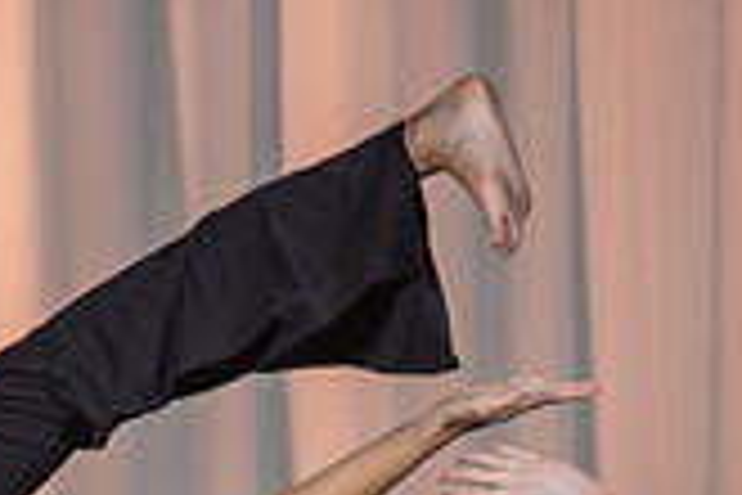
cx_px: 599
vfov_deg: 2.2
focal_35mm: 617
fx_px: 12716
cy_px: 1276
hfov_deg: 3.3
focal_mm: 70
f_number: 4
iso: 125
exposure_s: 1/160
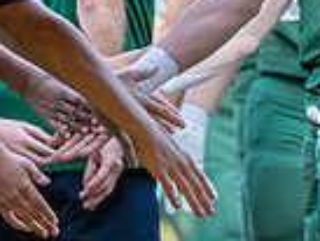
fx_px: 7078
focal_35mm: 765
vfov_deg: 1.9
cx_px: 416
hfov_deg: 2.6
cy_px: -44
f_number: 2.8
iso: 100
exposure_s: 1/1000
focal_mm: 152
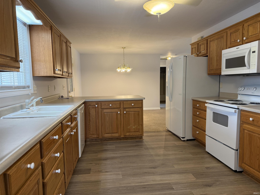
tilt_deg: -5.2
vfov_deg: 56.8
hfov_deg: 71.6
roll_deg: +0.7
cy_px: 98
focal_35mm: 24
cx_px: 130
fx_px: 180
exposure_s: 1/60
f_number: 1.78
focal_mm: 6.76
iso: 125
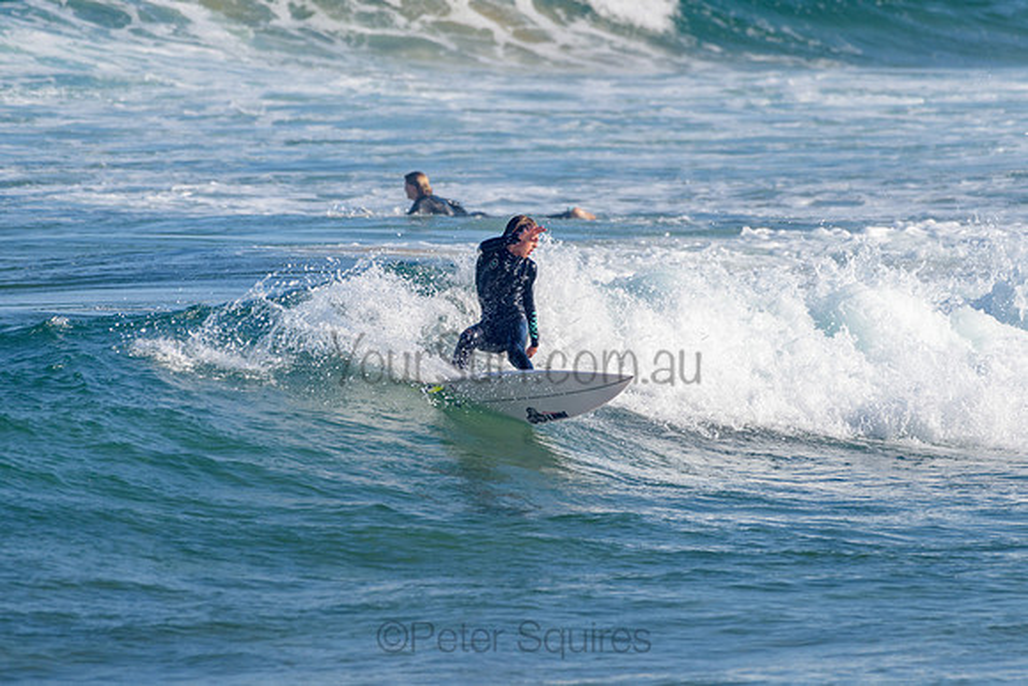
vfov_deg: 2.2
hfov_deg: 3.4
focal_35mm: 613
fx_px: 17514
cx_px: 554
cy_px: 327
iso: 125
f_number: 5.6
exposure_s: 1/2000
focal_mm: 500
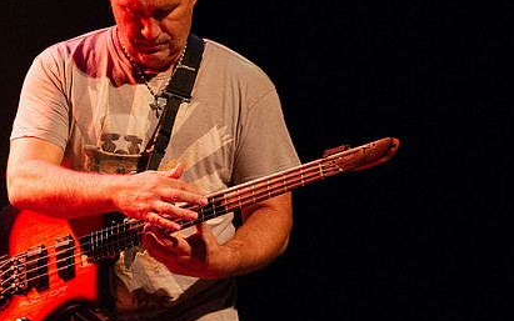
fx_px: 3054
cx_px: 95
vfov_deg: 6.0
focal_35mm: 218
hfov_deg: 9.6
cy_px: 117
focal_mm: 130
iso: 8000
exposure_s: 1/100
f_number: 7.1
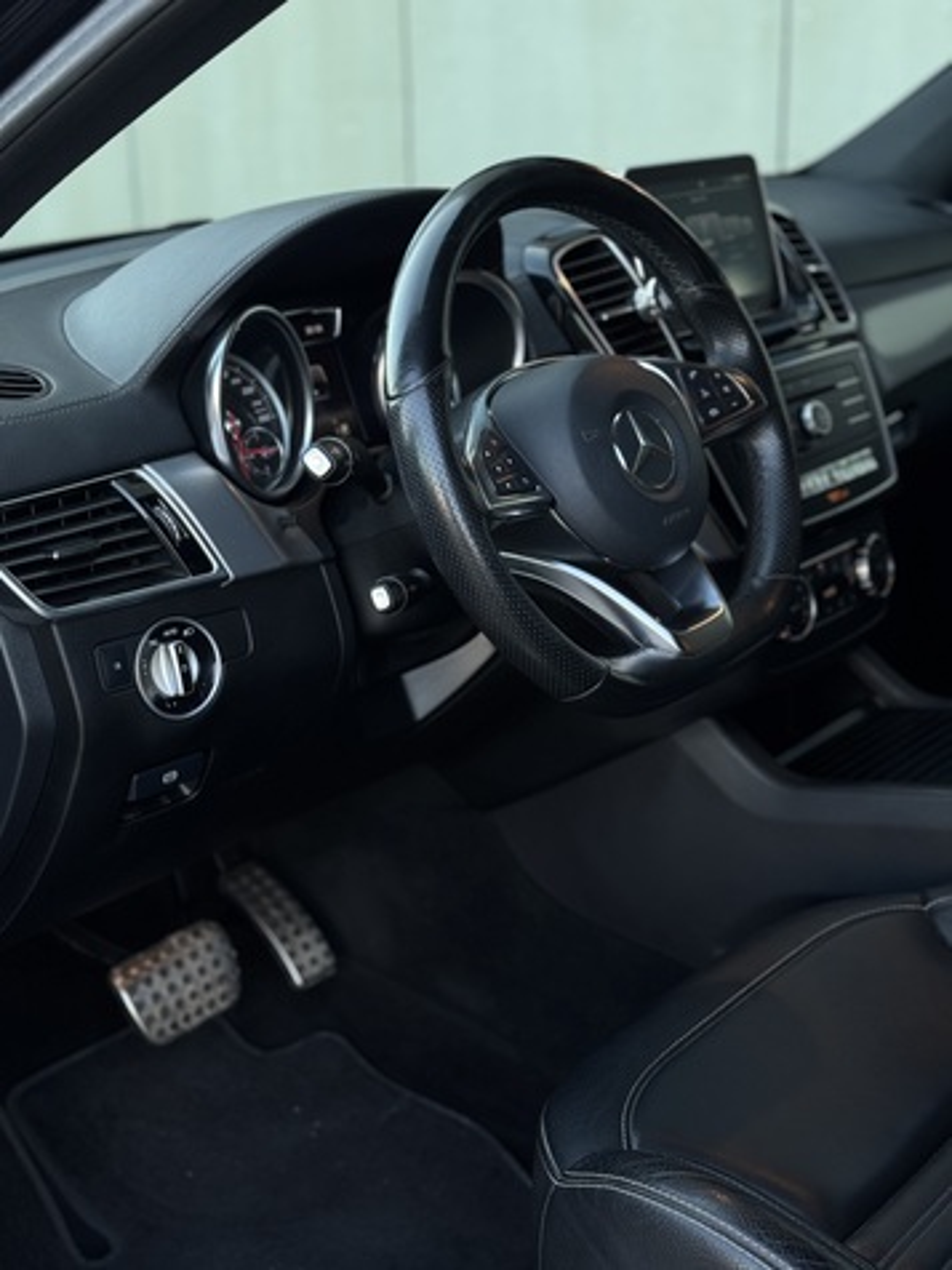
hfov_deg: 30.3
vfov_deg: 39.7
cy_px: 635
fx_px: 1760
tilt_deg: -17.9
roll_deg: +2.2
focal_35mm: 48
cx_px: 476
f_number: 1.78
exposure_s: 1/121
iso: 80
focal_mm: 6.76
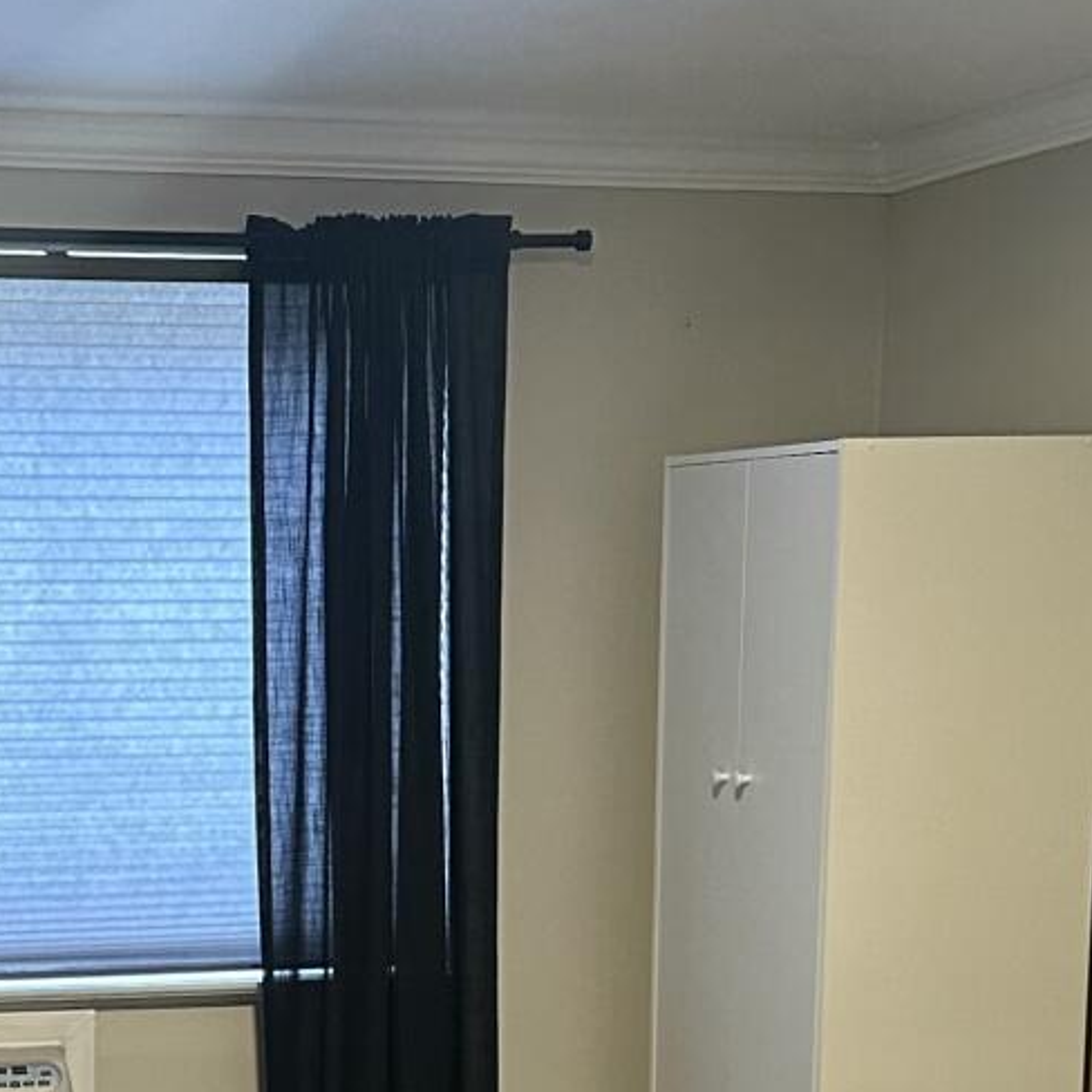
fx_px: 3105
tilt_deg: -9.3
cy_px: 1152
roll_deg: -0.1
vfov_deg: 19.2
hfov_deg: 19.7
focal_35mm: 87
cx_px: 161
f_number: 1.78
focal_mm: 6.86
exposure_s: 1/60
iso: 500
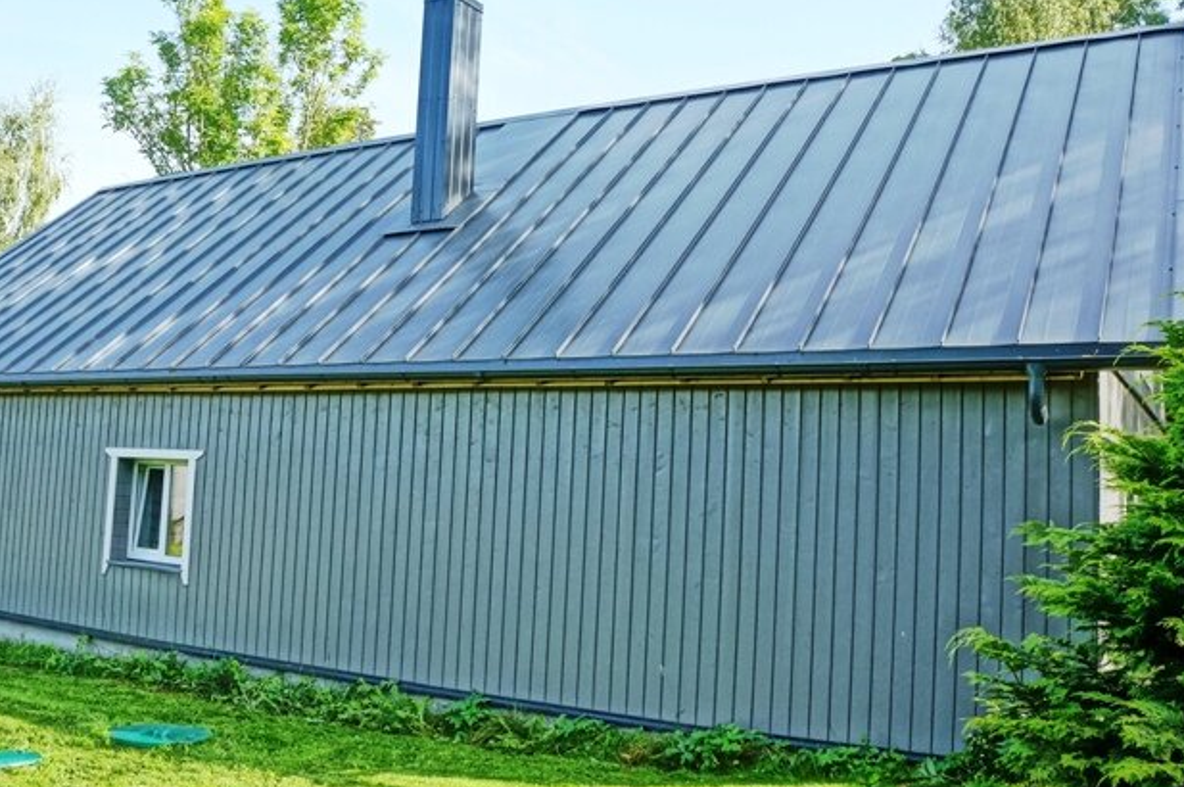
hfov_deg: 54.3
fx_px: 1150
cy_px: 373
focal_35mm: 35
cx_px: 514
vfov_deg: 37.8
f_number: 8
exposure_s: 1/400
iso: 1600
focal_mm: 18
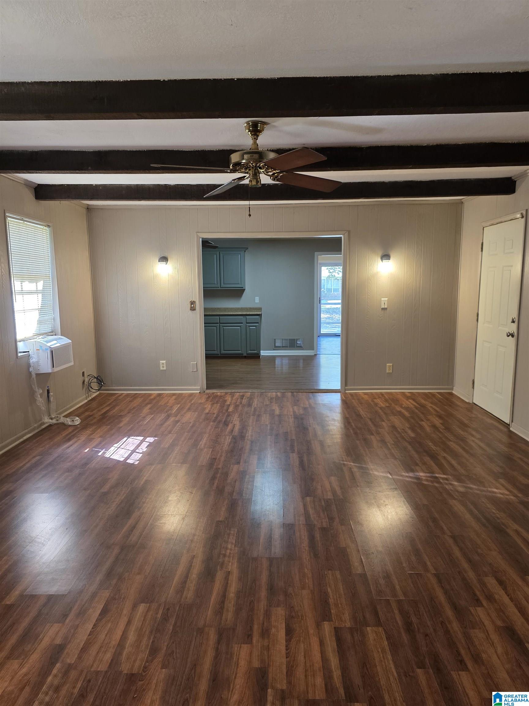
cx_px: 264
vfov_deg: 73.9
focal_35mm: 23
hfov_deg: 58.9
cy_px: 353
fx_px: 469
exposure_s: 1/120
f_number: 1.7
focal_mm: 6.3
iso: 250
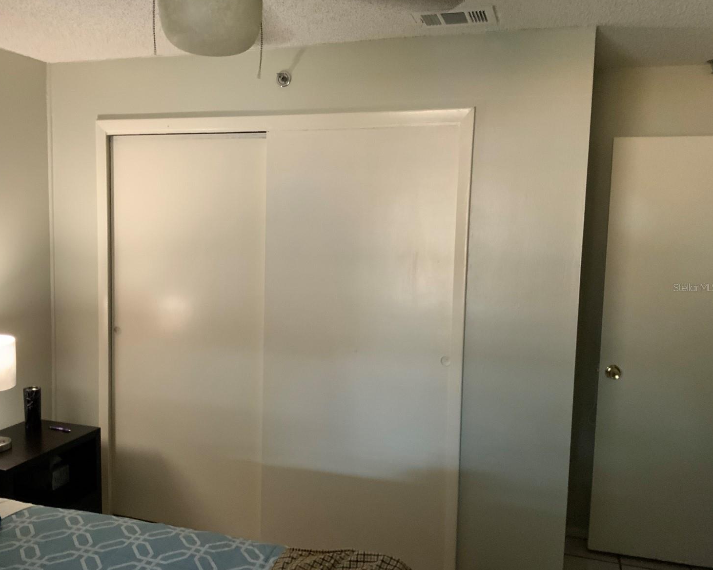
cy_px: 287
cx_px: 329
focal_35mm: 31
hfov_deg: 57.1
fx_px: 654
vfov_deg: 47.1
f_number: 1.8
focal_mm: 3
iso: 250
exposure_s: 1/50
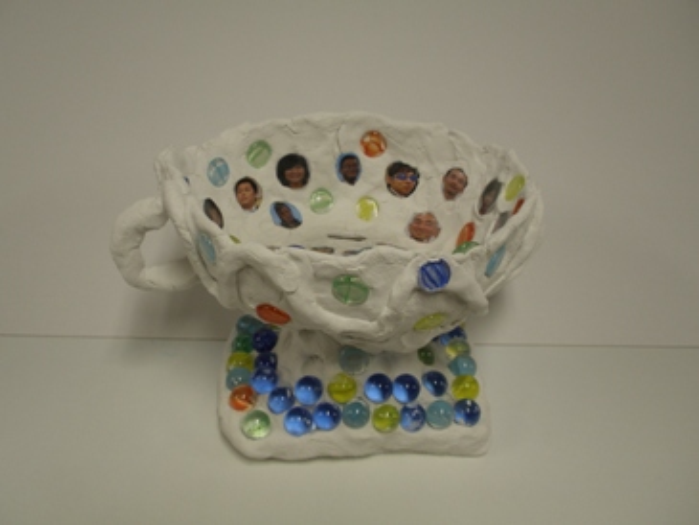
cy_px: 262
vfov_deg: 38.7
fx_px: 747
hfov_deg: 50.1
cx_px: 350
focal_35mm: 37
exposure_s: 1/50
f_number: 3.5
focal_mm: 6.6
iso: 64
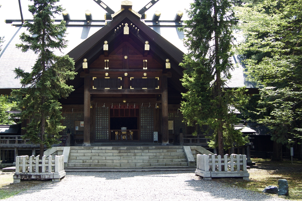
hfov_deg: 44.4
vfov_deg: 30.4
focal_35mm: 44
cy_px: 93
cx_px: 130
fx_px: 369
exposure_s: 1/125
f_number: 5.6
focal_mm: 24
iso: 200
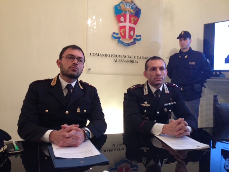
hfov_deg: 52.6
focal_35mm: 35
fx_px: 232
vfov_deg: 40.7
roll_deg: -0.8
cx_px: 114
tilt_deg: -2.9
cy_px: 86
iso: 250
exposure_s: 1/20
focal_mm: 4.28
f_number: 2.4
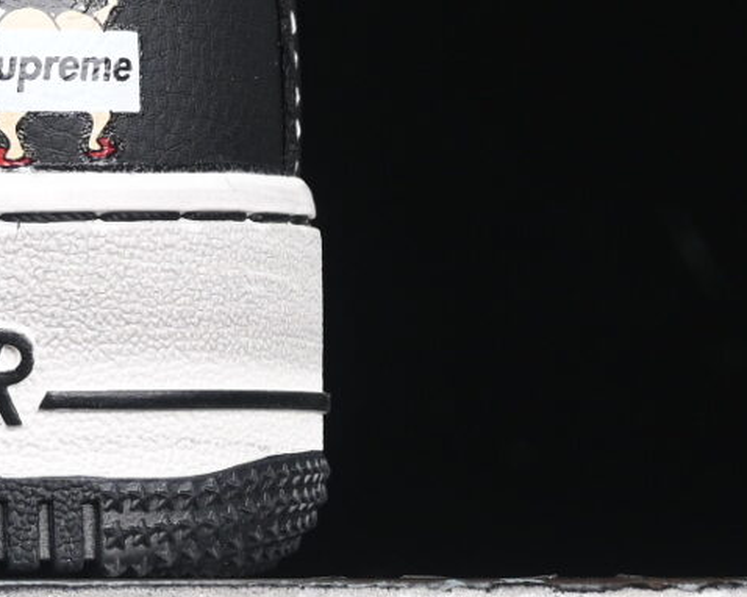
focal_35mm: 377
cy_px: -254
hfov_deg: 5.0
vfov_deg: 4.1
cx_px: -983
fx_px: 8331
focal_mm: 50
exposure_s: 1/60
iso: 160
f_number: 6.3
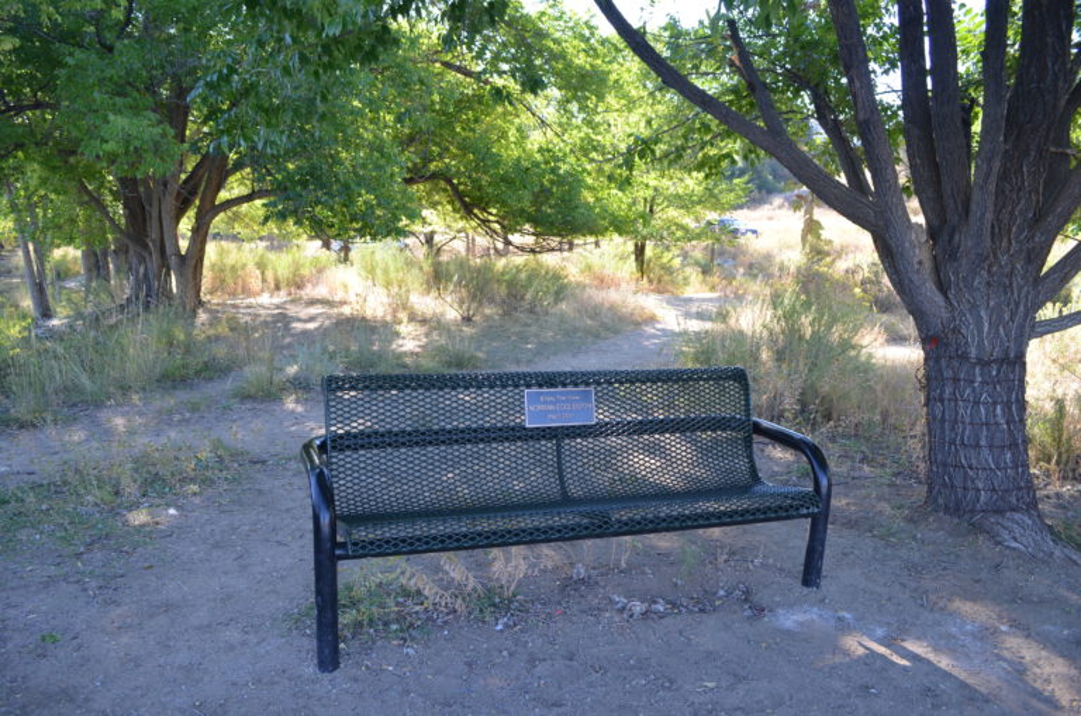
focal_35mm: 27
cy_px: 358
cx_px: 540
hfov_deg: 67.5
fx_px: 809
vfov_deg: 47.8
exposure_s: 1/125
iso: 360
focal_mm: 18
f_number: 5.6
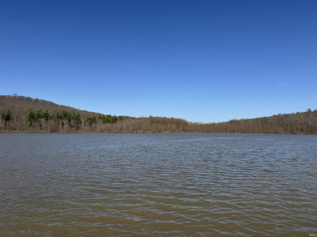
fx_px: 220
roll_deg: -0.7
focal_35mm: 24
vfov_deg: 56.8
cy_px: 118
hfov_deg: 71.6
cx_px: 158
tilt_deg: +2.5
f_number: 1.78
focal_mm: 6.76
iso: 80
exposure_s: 1/7092
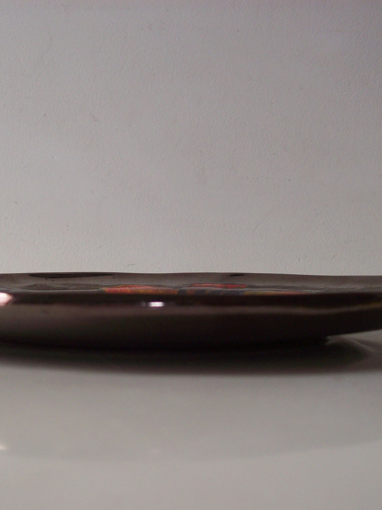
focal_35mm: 49
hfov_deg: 29.5
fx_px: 721
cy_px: 258
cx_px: 141
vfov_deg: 38.9
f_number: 2.7
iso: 80
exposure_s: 1/64
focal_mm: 6
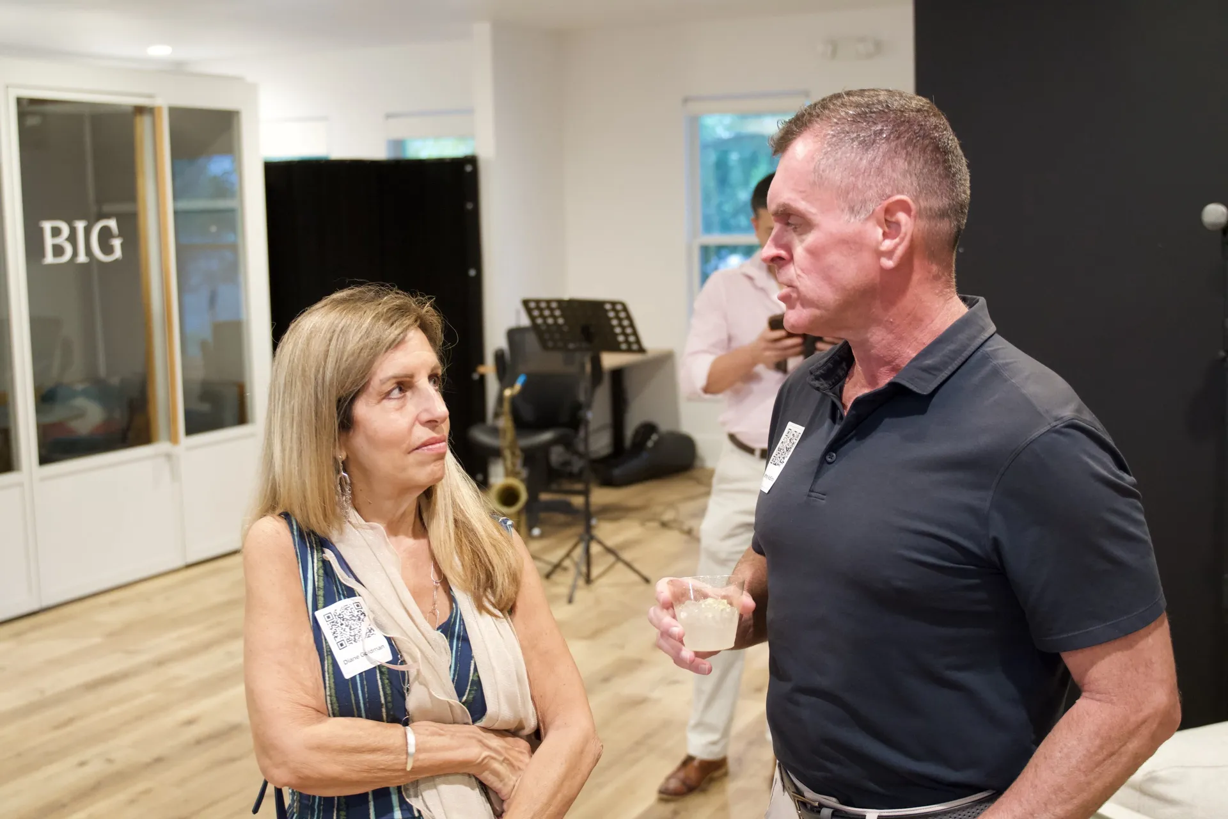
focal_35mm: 44
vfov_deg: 30.8
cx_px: 614
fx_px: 1484
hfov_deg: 45.0
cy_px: 410
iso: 2000
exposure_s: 1/50
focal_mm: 29
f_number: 2.8
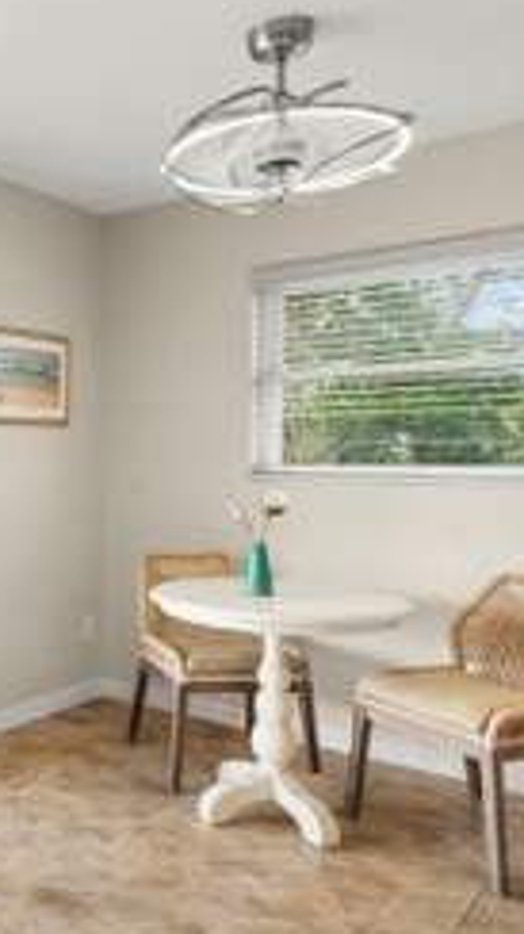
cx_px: -84
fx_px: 866
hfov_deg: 29.5
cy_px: 463
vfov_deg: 56.6
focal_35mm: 35
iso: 160
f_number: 10
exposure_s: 1/3
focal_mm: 17
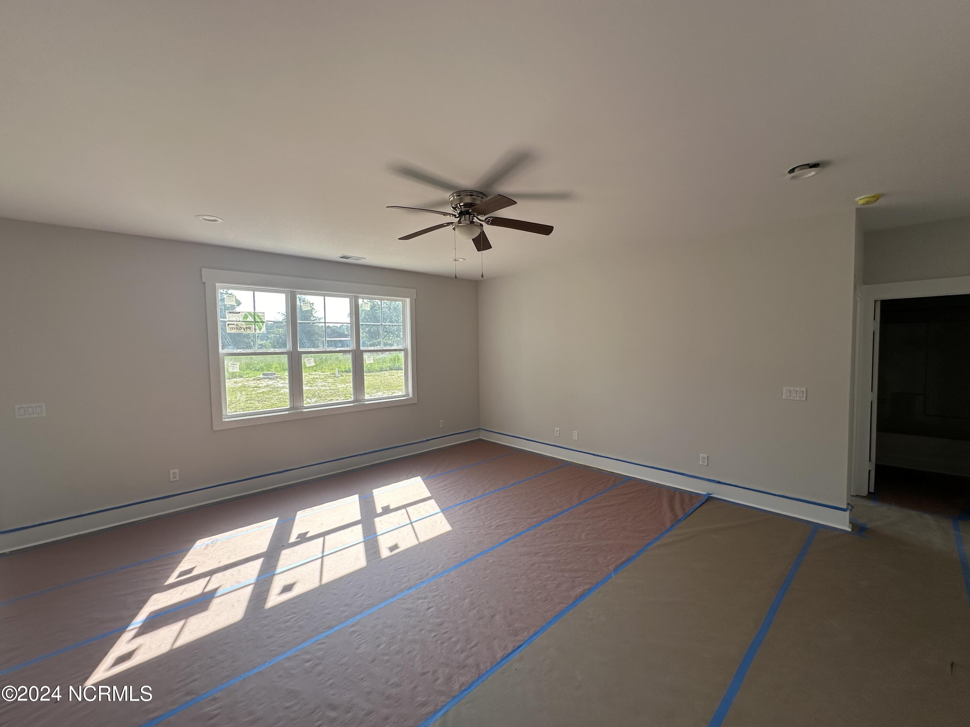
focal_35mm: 14
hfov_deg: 102.1
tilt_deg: -0.7
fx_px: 392
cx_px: 485
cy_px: 364
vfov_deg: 85.7
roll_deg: +0.7
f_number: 2.2
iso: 40
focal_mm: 2.22
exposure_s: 1/303
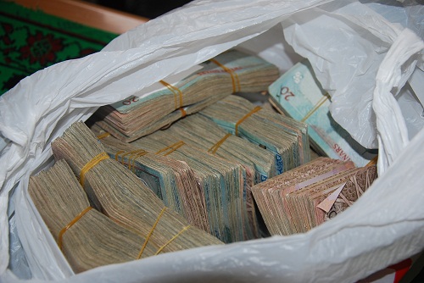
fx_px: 619
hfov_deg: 37.8
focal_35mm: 52
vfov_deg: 25.8
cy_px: 142
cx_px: 212
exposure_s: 1/60
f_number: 4.5
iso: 200
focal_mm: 35
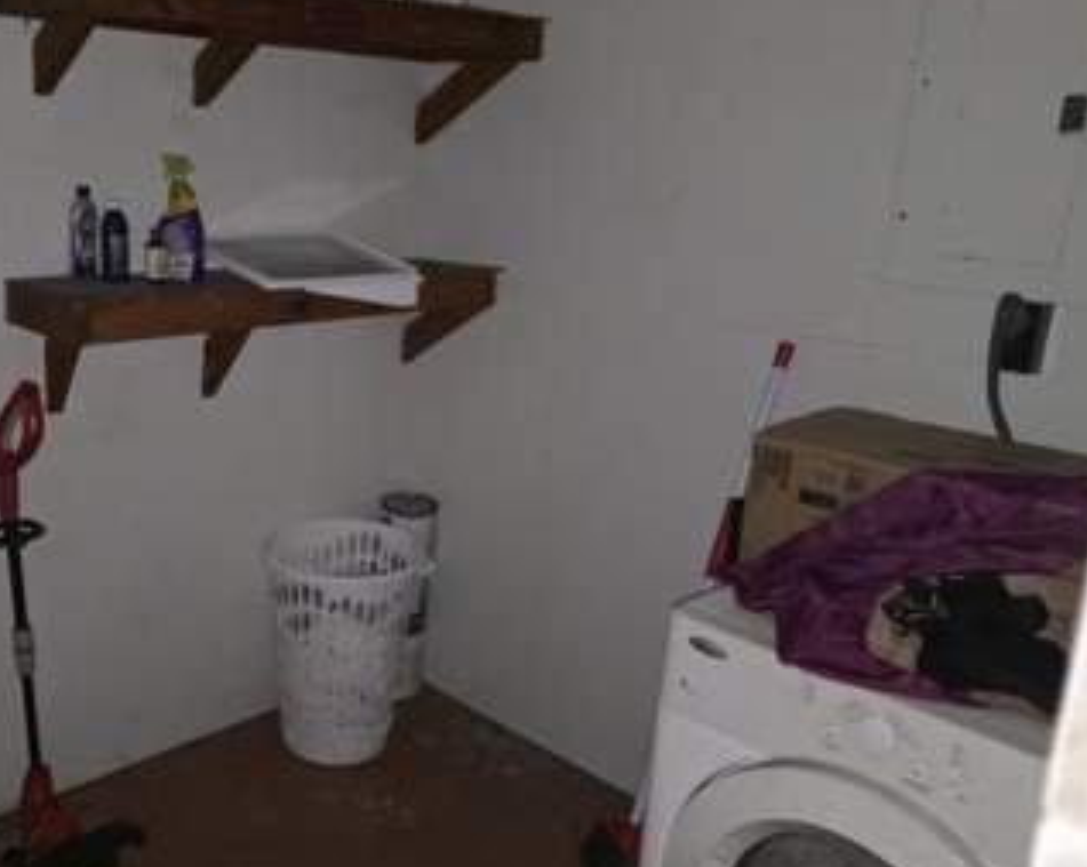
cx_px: 360
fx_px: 1093
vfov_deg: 43.3
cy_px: 406
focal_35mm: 34
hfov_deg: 51.9
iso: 1250
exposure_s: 1/30
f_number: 1.7
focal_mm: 6.3
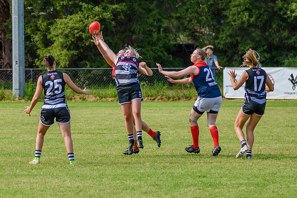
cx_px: 169
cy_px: 62
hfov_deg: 4.4
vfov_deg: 2.9
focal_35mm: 469
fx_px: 3872
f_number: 6.3
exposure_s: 1/1600
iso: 800
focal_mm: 240
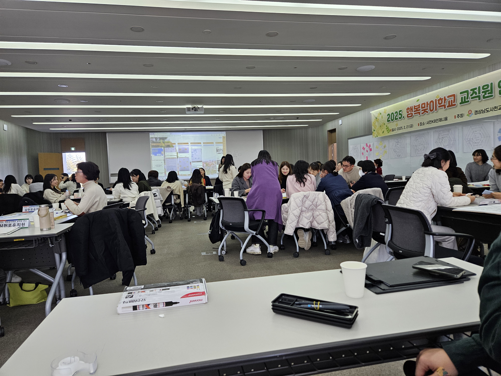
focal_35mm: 23
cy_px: 188
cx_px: 250
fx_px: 333
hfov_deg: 73.9
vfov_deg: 58.9
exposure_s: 1/170
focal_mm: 5.4
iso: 200
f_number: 1.8
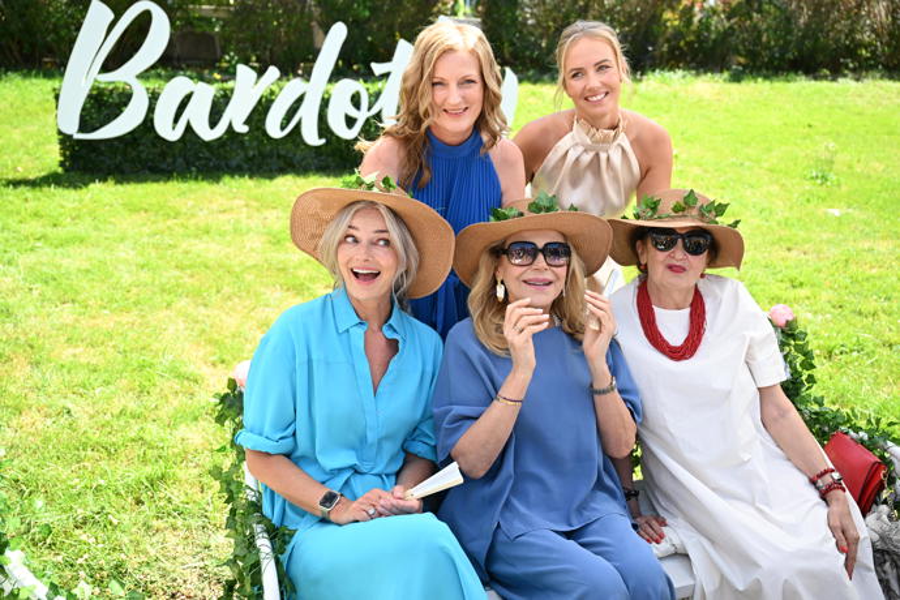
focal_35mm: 34
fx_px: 837
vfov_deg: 39.4
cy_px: 300
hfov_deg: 56.5
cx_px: 450
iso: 400
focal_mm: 33.5
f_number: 3.5
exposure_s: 1/800
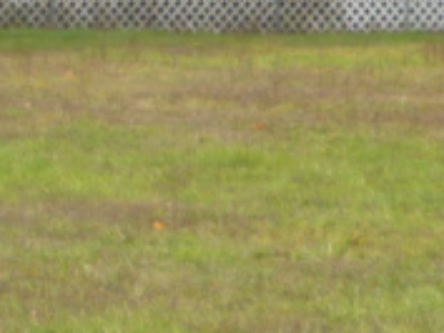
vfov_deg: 2.6
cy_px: -228
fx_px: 7457
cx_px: 33
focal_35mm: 581
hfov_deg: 3.4
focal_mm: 16.3
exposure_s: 1/200
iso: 100
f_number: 4.7
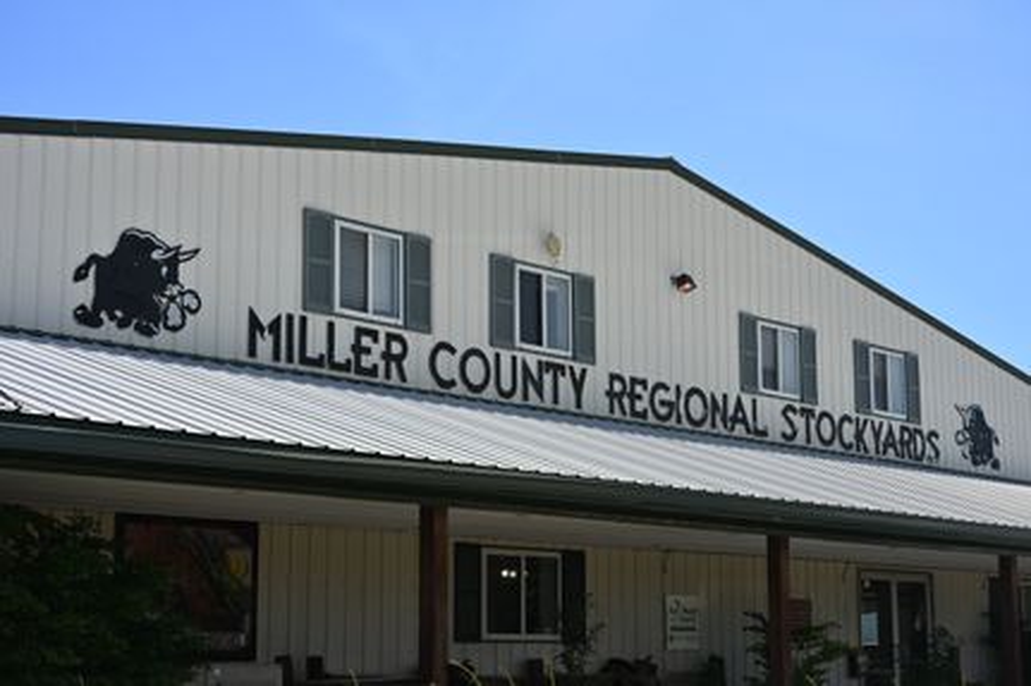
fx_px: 1689
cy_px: 343
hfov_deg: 33.9
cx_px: 516
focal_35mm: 59
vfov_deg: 23.0
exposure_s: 1/400
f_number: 7.1
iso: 100
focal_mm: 59
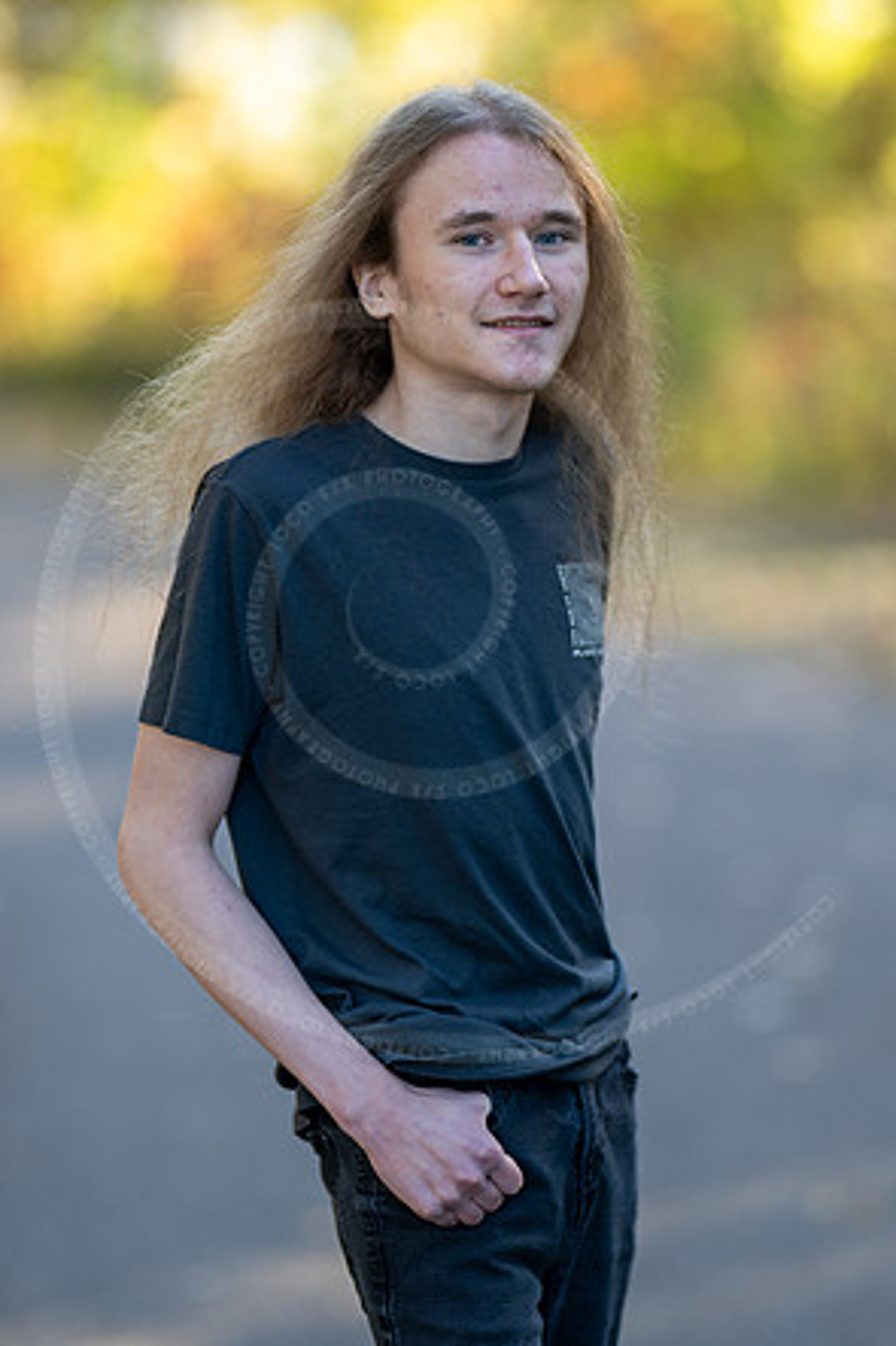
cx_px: 443
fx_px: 4819
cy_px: 668
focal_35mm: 129
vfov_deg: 15.9
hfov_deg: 10.6
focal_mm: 85
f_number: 1.2
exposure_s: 1/640
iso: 200
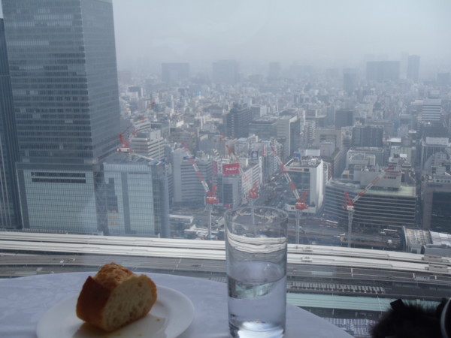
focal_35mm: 38
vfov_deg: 37.7
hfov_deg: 49.0
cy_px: 169
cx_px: 226
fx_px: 495
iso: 100
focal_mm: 6.83
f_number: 13
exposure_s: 1/80
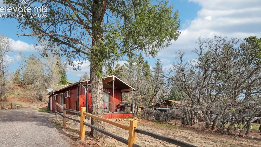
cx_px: 130
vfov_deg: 66.8
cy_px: 83
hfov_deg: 99.4
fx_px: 111
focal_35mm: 16
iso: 800
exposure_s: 1/640
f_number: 8
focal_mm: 10
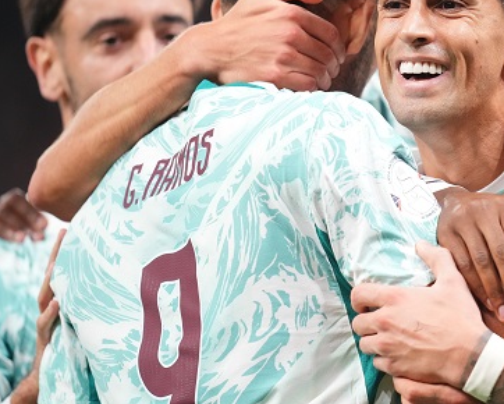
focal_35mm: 673
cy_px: 154
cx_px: 444
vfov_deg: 2.3
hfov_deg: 2.9
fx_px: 10044
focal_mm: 400
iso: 4000
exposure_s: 1/1250
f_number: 2.8
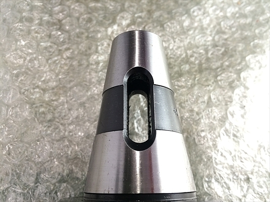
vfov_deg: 48.2
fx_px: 226
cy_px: 101
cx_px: 135
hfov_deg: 61.7
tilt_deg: -66.6
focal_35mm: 29
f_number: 2.2
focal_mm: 4.15
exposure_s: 1/30
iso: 100
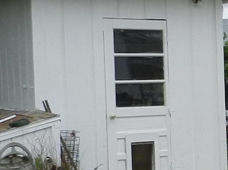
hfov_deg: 15.2
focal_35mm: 113
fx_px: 744
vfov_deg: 13.1
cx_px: 403
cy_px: 118
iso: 160
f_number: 4
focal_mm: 4
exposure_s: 1/1000
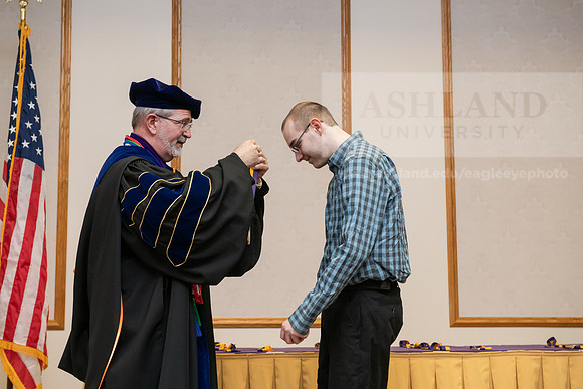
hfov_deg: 32.4
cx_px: 292
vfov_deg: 21.9
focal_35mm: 62
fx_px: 1004
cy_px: 194
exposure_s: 1/200
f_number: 5.6
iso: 2000
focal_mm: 62
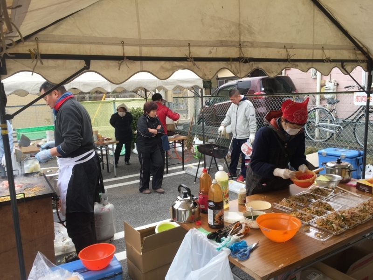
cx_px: 186
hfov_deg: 61.7
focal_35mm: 29
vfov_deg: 48.2
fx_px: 312
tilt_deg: -9.8
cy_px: 140
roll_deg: +1.4
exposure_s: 1/168
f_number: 2.2
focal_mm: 4.15
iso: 32
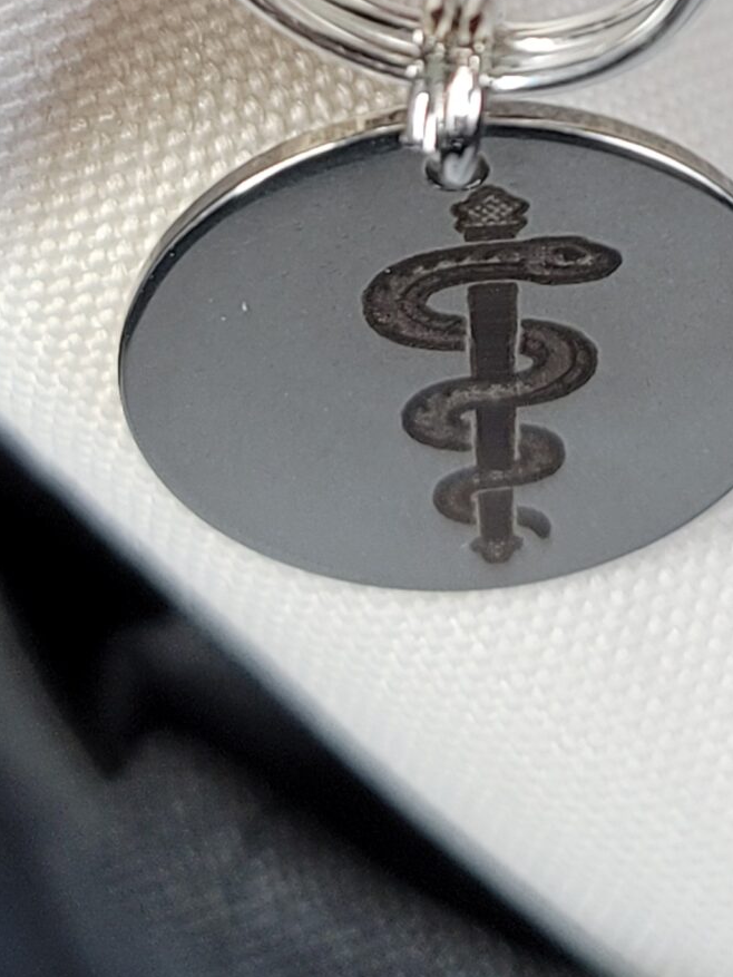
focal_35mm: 73
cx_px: 460
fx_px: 2061
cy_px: -195
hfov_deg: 20.1
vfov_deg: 24.2
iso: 200
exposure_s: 1/120
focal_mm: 7
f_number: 1.8
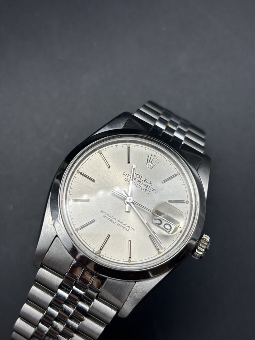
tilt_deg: -79.8
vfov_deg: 36.8
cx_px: 128
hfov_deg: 28.0
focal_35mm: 52
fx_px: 511
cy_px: 170
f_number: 1.6
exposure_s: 1/119
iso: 25
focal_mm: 5.96
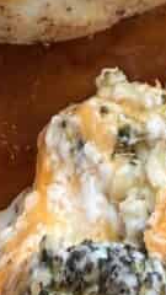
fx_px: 1025
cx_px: 69
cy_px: -230
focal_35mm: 131
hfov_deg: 9.3
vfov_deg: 14.5
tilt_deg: -73.9
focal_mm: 2.22
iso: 80
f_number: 2.2
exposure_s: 1/99
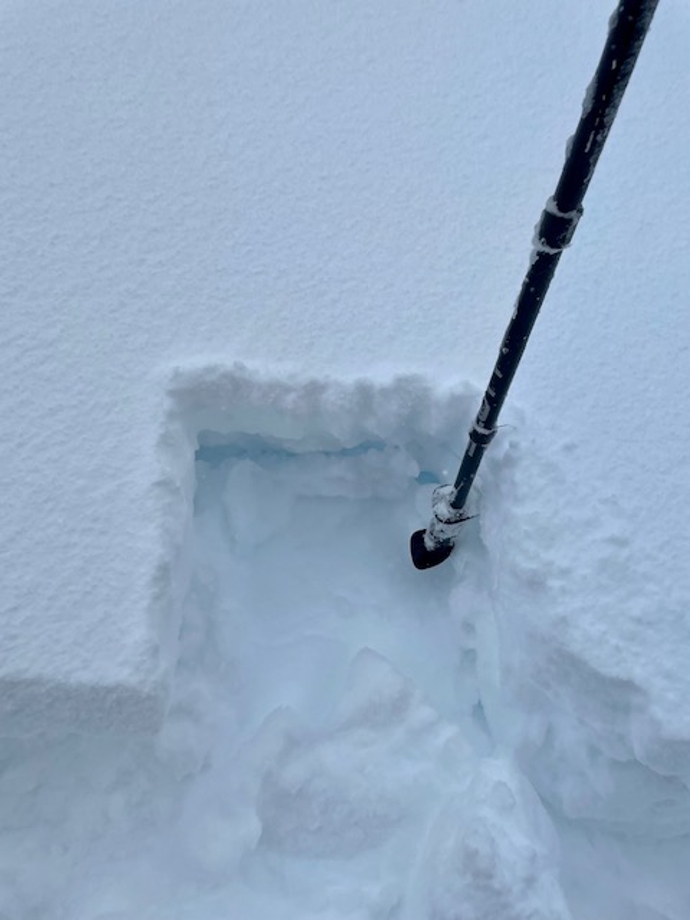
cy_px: 460
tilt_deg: -45.9
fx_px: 691
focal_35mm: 26
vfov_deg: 67.3
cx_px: 345
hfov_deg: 53.1
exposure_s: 1/1289
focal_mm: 4.2
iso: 32
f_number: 1.6
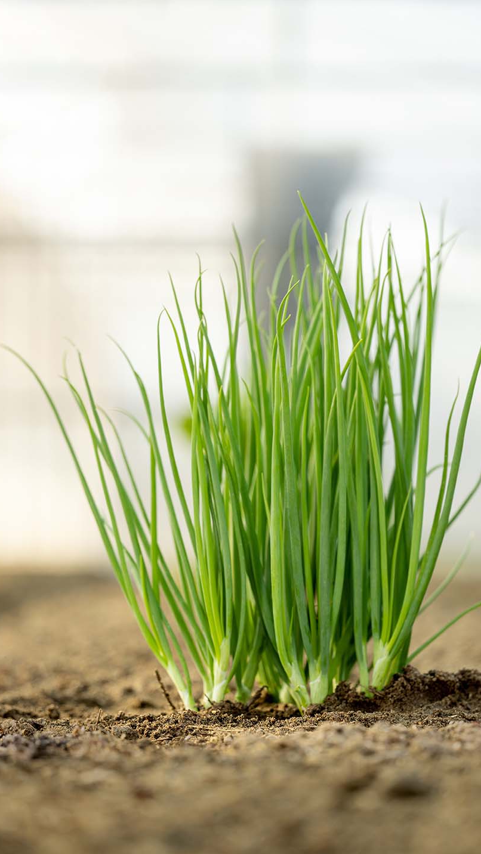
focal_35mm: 99
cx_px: 270
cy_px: 426
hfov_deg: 12.2
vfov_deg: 21.6
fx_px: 2244
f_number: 2.8
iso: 160
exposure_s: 1/200
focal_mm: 94
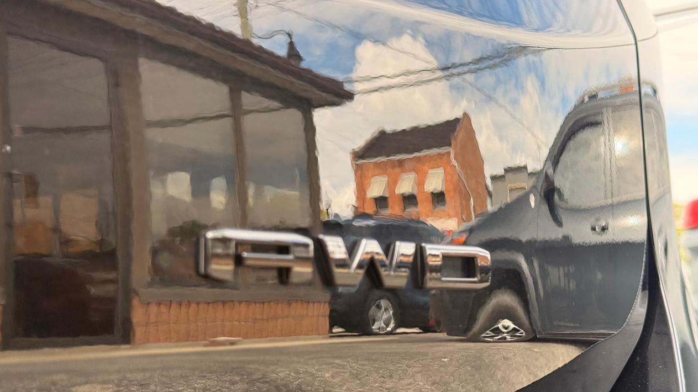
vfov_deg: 22.6
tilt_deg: +7.0
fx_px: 981
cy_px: 211
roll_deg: +1.8
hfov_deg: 39.2
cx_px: 352
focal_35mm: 53
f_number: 1.78
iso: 80
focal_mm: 6.76
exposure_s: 1/442
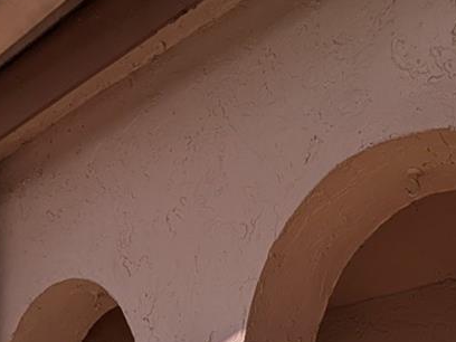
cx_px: 468
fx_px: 619
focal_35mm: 47
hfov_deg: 36.0
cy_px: 545
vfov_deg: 23.2
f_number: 1.7
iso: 52
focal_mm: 2.02
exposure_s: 1/4878
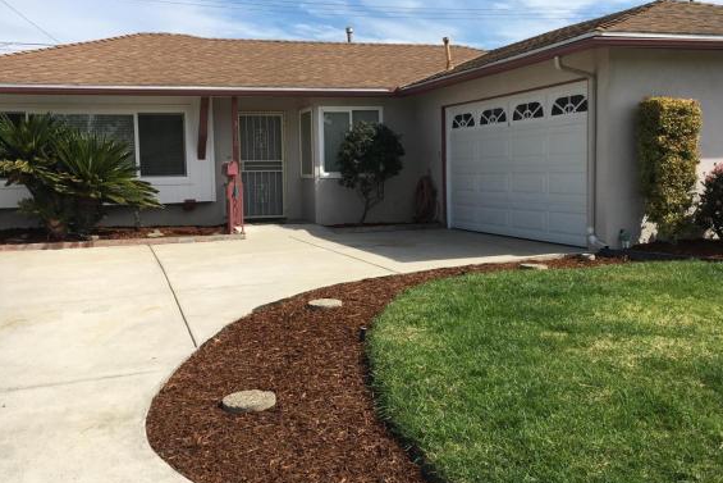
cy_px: 243
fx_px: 824
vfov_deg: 32.6
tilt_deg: -3.8
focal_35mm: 41
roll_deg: +0.6
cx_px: 365
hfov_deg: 47.4
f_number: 2.2
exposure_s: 1/1672
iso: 25
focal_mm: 4.15
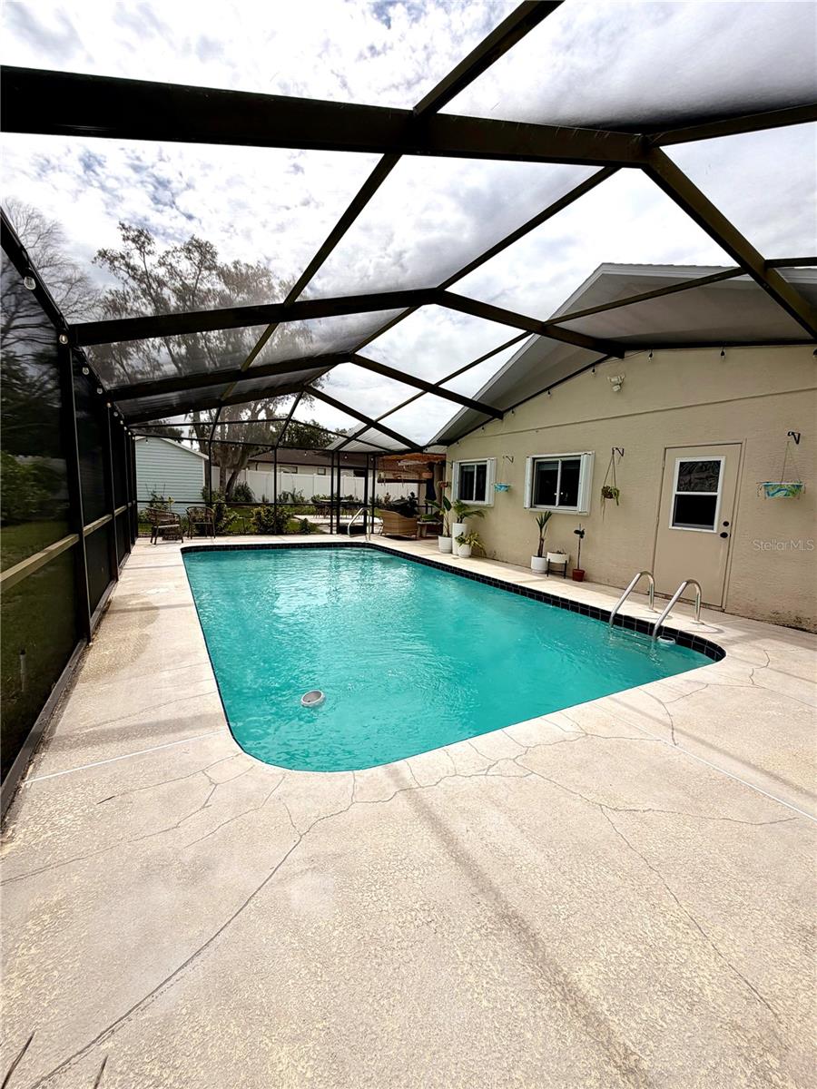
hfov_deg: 85.7
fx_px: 441
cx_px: 408
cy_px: 544
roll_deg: -2.3
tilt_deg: -6.5
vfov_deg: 102.1
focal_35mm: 14
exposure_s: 1/1339
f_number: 2.2
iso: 20
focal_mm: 2.22
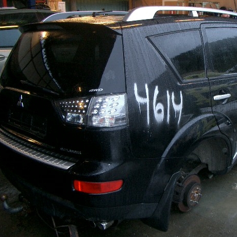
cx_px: 162
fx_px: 333
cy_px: 117
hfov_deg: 38.6
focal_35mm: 43
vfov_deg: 39.2
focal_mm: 5.8
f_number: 2.6
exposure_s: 1/40
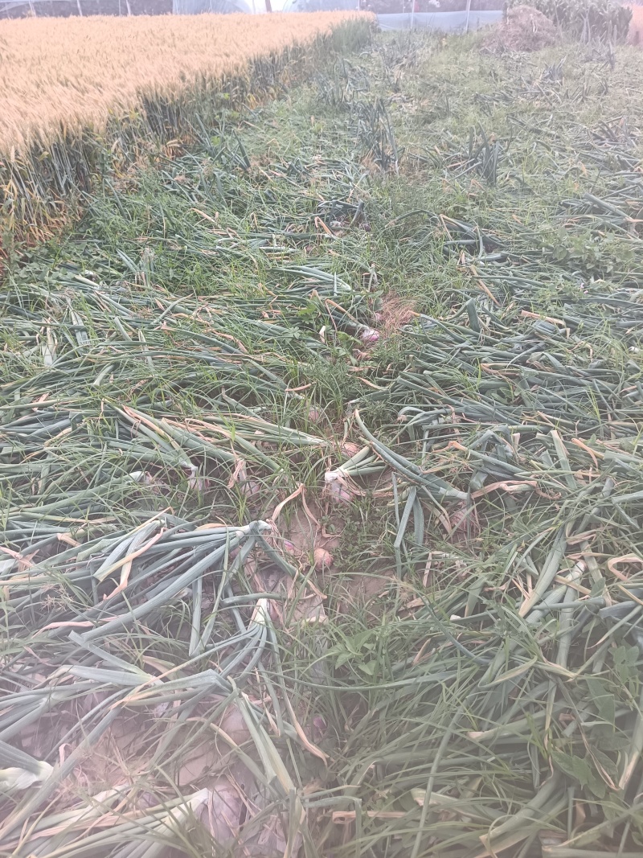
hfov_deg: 56.8
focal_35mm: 24
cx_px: 322
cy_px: 429
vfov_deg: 71.6
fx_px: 595
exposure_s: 1/120
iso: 278
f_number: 1.75
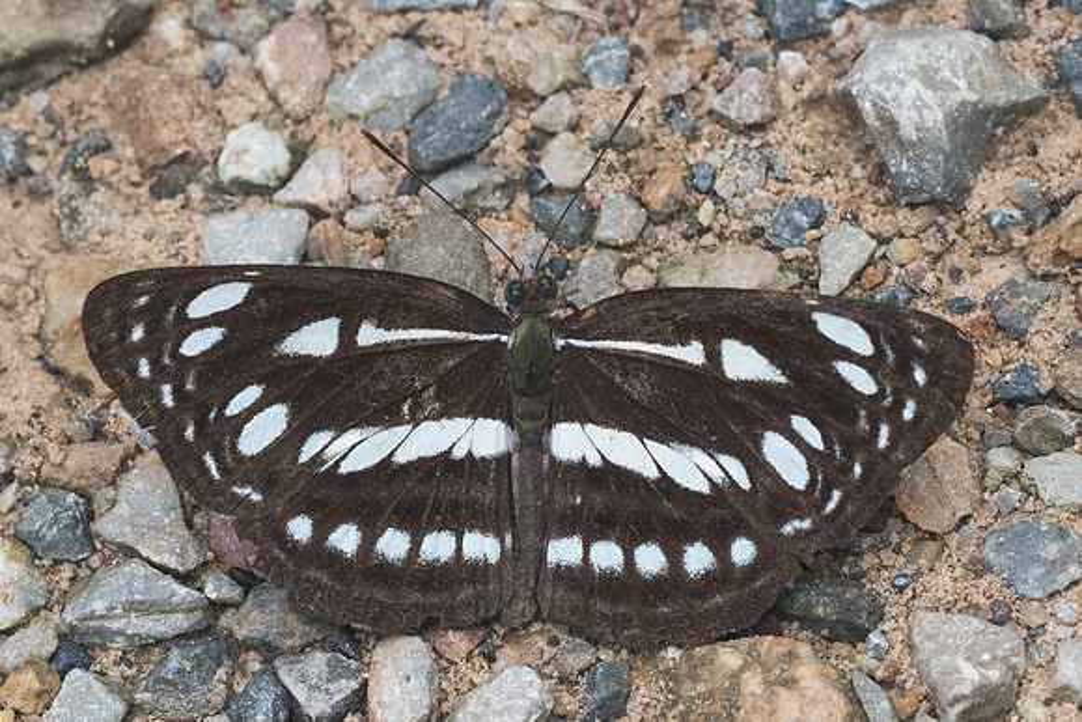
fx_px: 18076
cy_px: 488
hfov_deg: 3.4
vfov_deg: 2.3
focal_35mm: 601
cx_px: 467
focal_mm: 150
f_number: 7.1
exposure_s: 1/400
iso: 800
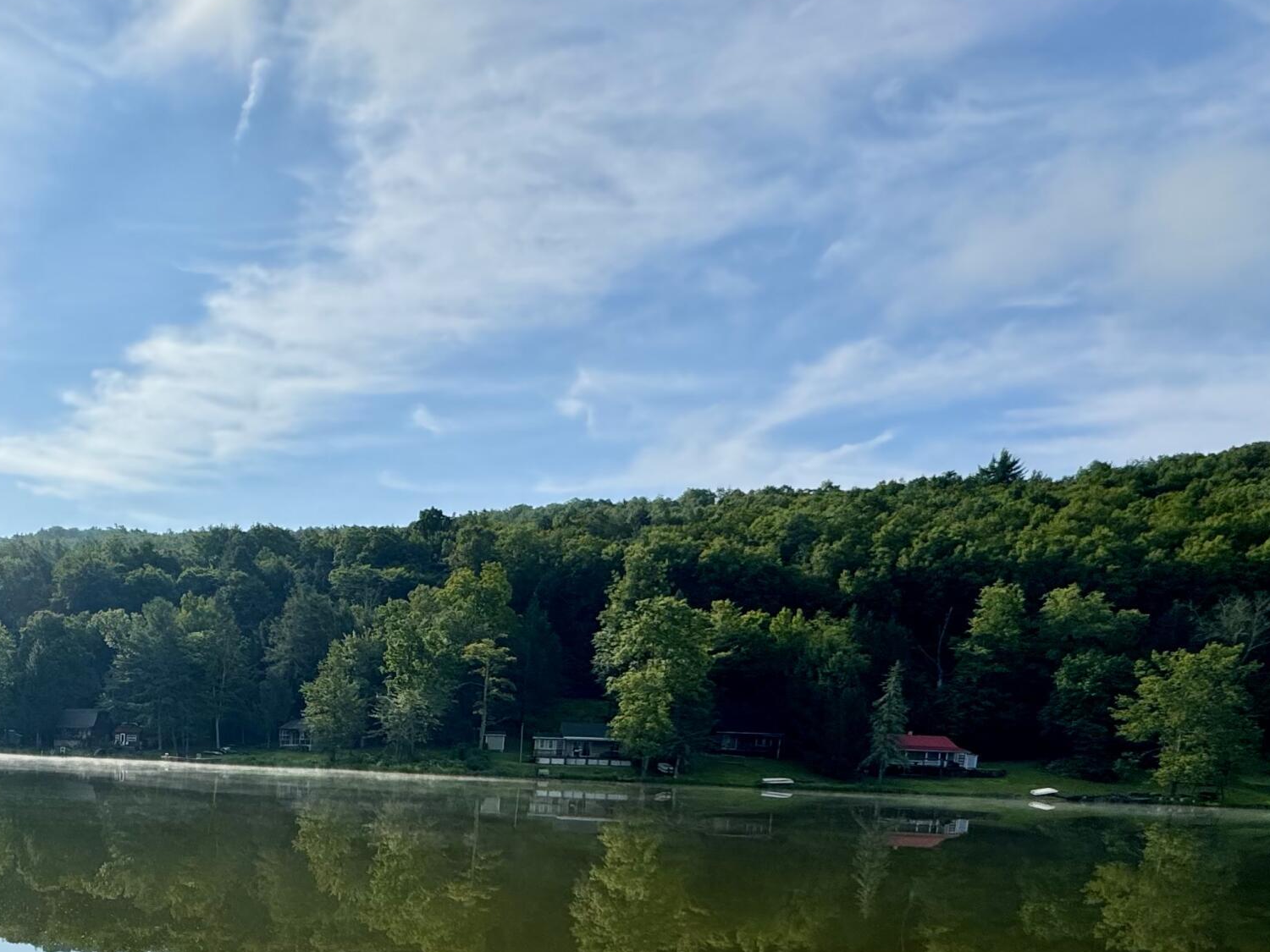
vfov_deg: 44.5
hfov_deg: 57.7
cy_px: 886
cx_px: 220
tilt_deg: -8.3
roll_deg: -2.3
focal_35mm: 28
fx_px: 1027
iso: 50
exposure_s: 1/1976
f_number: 2.2
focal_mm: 2.22
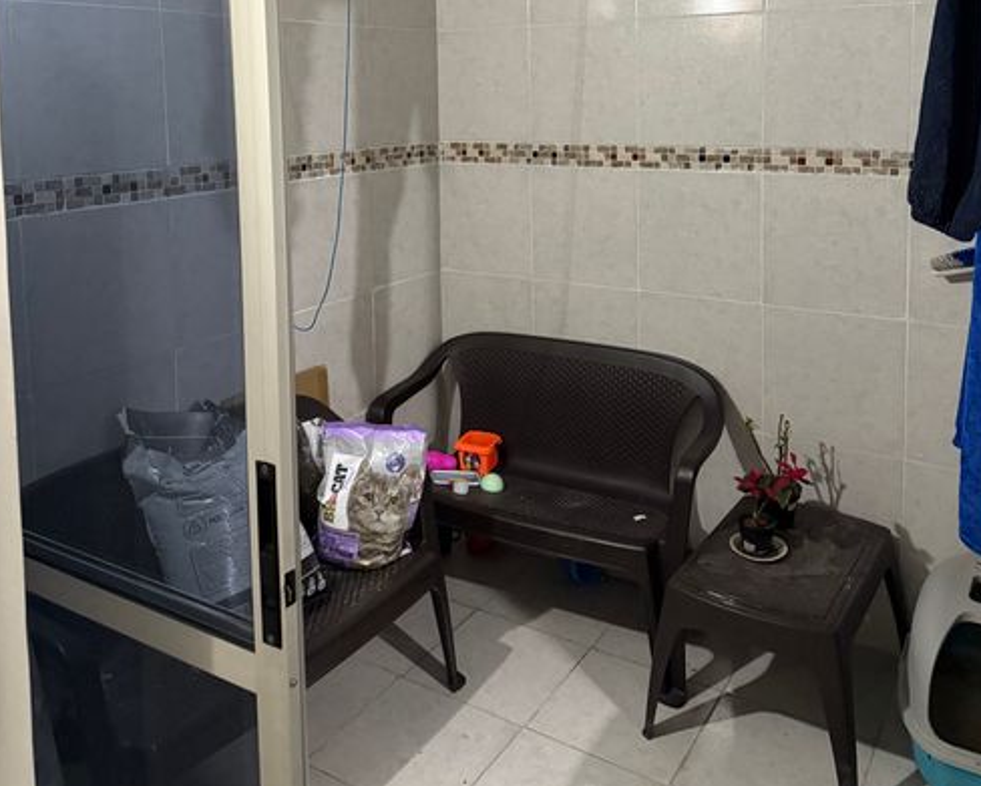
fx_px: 930
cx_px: 493
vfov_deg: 43.9
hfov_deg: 55.6
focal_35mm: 32
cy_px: 168
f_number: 1.78
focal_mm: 6.76
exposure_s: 1/30
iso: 800
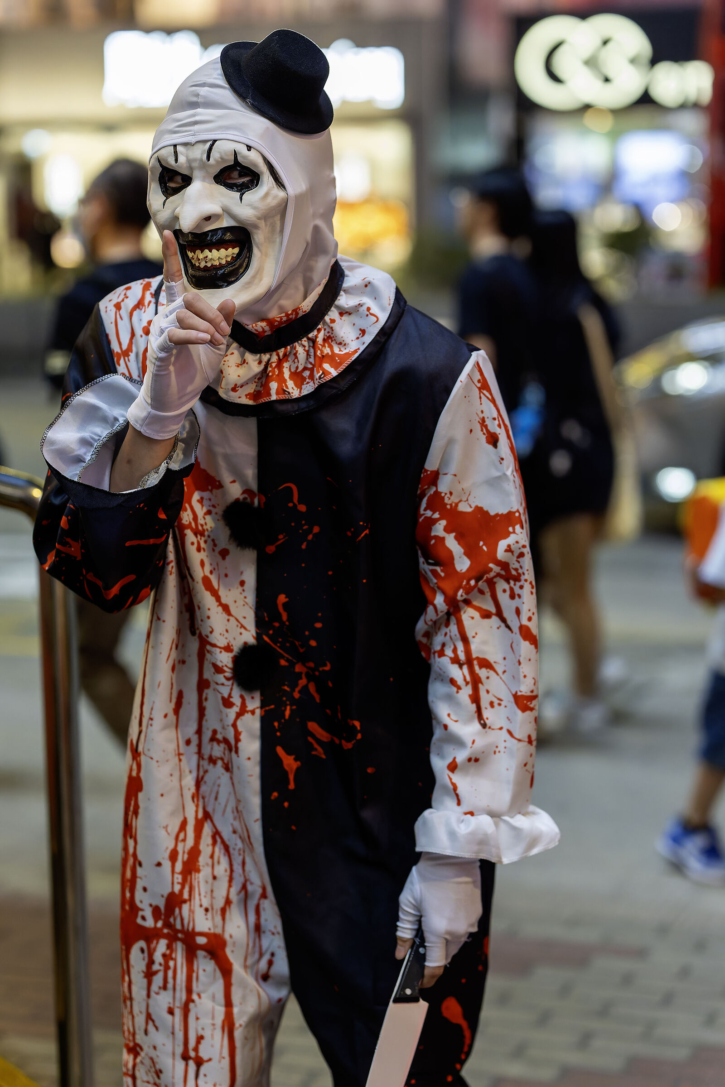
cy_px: 544
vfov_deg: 23.9
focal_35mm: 85
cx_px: 362
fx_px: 2568
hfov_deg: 16.1
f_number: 2.5
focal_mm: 85
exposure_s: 1/1000
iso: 6400
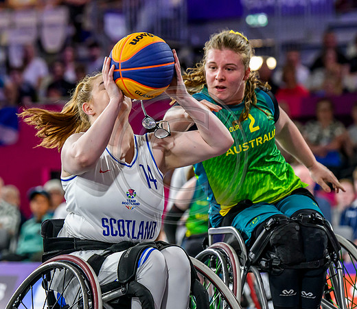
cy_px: 171
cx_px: 74
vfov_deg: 6.2
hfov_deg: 7.1
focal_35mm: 263
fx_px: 2868
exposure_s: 1/1600
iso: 2500
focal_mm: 120
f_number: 3.2
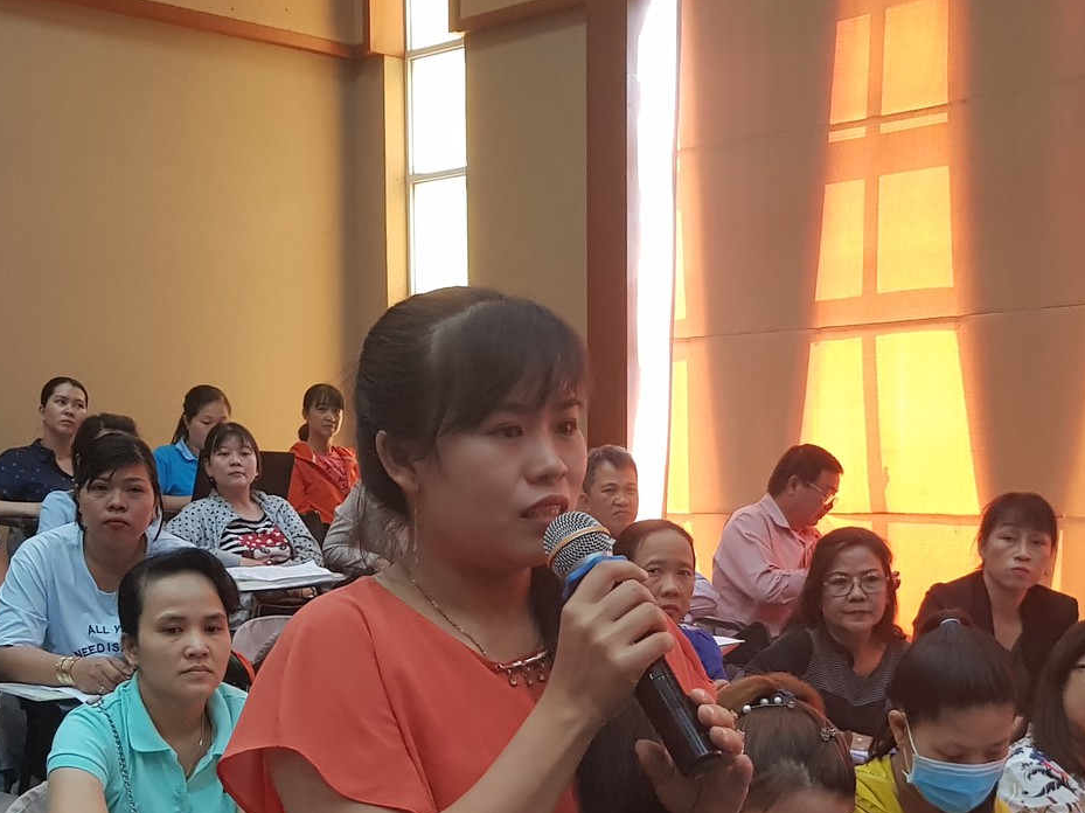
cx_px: 564
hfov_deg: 34.4
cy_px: 640
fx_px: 1755
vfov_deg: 25.7
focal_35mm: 56
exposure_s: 1/100
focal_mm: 4.3
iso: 250
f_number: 1.7
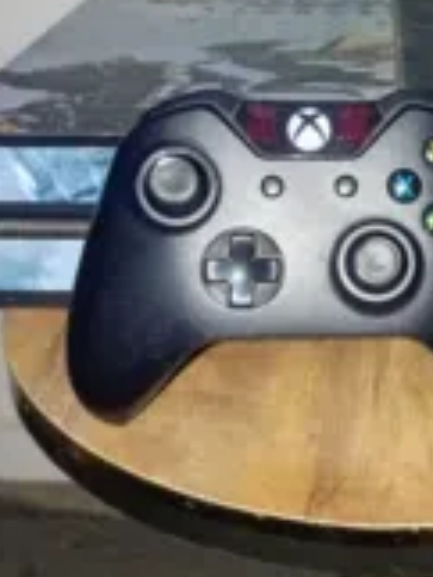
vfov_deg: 31.0
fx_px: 1033
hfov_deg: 22.9
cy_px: 219
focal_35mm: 62
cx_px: 412
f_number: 1.7
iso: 1206
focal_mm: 5.25
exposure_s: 1/33.3
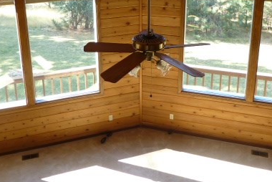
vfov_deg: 30.4
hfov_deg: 46.4
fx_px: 318
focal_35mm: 42
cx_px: 141
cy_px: 15
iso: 100
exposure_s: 1/60
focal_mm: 4.3
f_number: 3.3
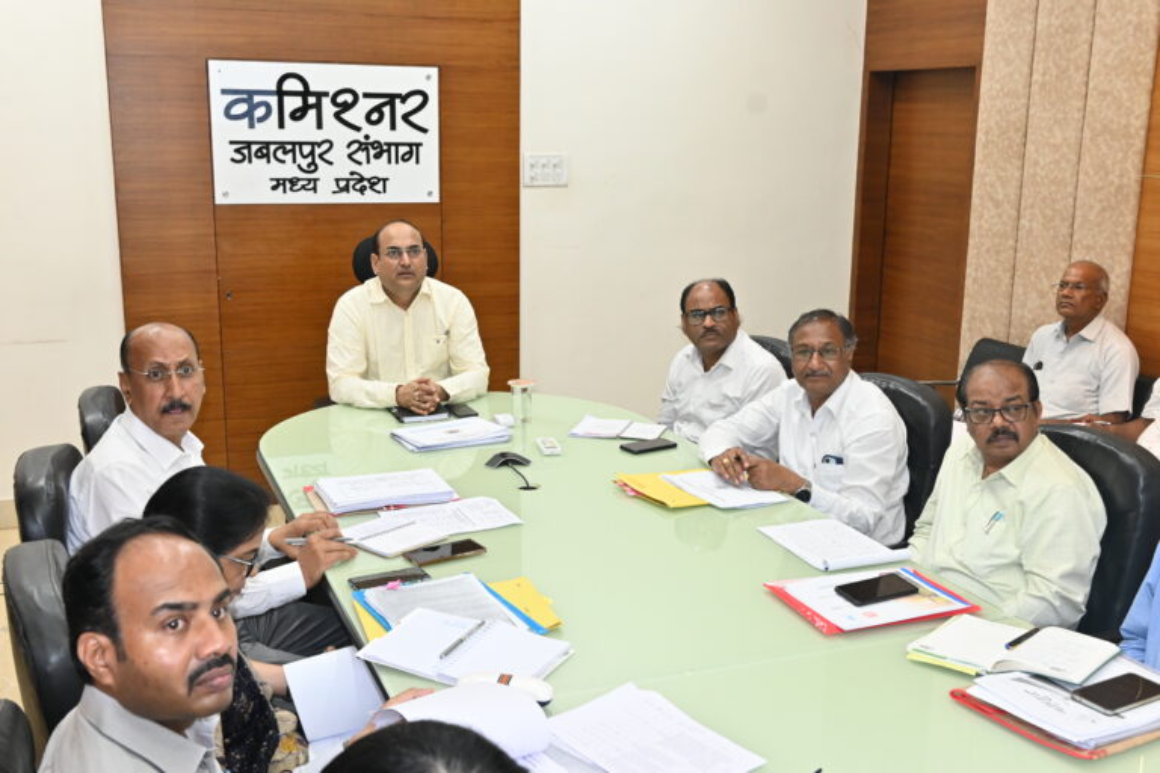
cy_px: 386
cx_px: 580
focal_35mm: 37
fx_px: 1184
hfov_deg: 52.2
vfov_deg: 36.2
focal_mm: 24.5
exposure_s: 1/60
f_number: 6.3
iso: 1600
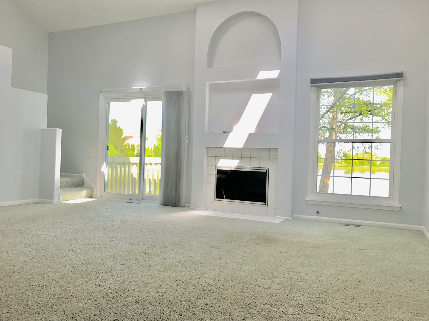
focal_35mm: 28
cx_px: 214
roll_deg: -1.6
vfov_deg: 49.7
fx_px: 347
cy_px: 160
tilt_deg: -0.2
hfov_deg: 63.4
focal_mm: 3.99
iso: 20
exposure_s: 1/168
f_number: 1.8
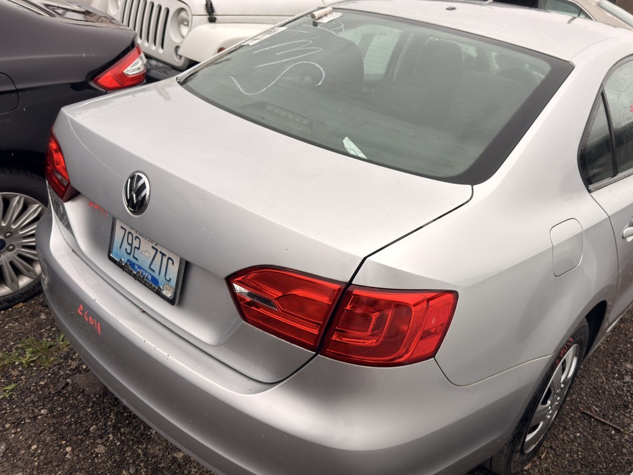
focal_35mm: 30
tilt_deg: -26.6
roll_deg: -8.9
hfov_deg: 59.5
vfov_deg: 46.8
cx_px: 379
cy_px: 255
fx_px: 549
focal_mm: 6.76
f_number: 1.78
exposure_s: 1/1126
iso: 64
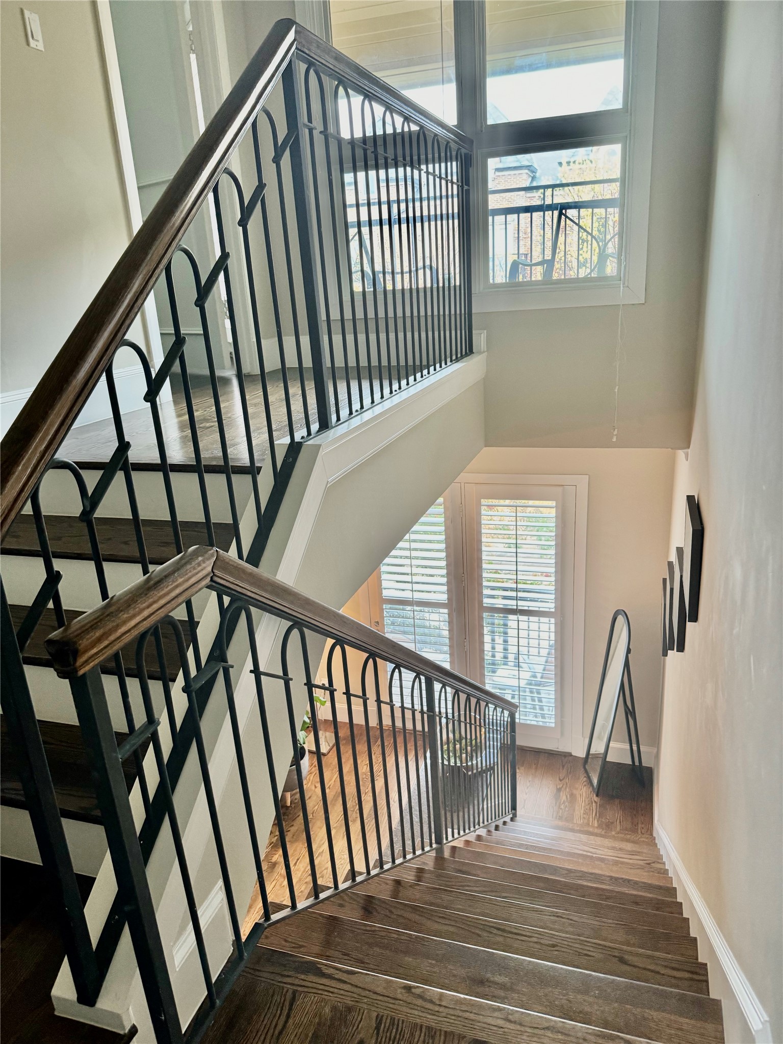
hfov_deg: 56.8
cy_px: 522
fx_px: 724
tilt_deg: -19.9
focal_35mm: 24
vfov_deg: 71.6
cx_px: 392
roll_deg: +5.2
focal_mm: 6.86
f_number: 1.78
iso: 250
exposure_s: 1/60
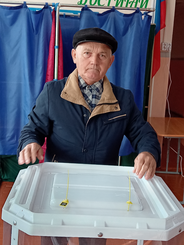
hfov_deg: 29.1
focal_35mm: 50
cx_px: 92
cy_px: 122
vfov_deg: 38.2
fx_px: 355
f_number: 1.8
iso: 139
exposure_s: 1/50
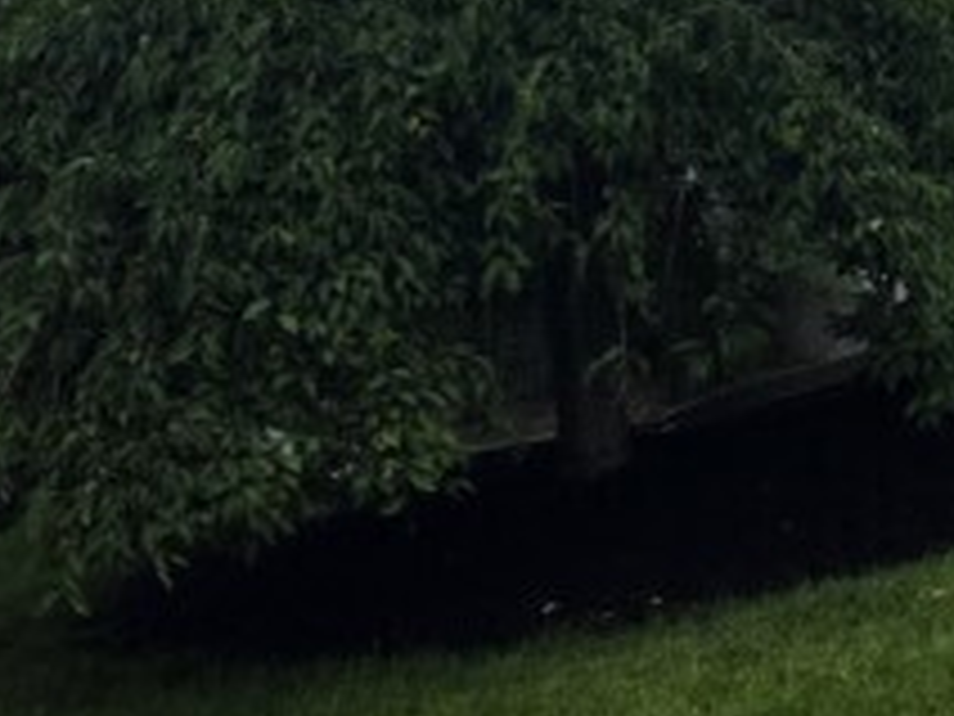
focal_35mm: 156
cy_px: -338
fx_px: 4299
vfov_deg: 9.3
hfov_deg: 10.3
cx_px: 2570
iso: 80
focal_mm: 6.3
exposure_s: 1/5153
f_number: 1.7
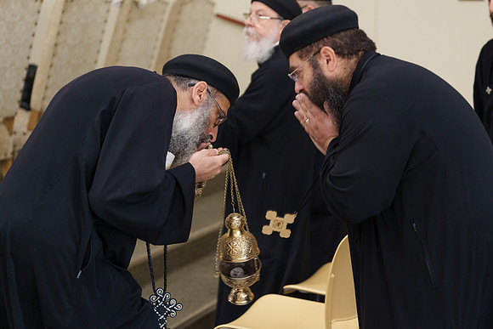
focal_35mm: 79
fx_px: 1077
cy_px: 175
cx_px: 275
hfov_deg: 25.8
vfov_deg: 17.4
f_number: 2.8
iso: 1250
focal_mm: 70
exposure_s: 1/200
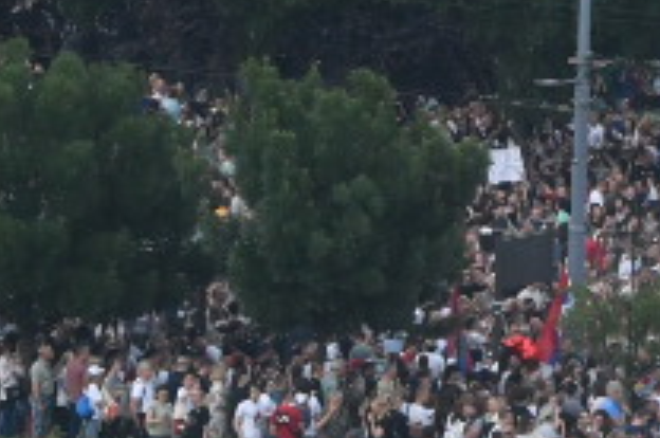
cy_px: -60
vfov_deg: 2.5
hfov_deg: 3.7
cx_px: 1545
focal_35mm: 546
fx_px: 9994
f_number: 6.3
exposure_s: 1/1250
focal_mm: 70
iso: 800
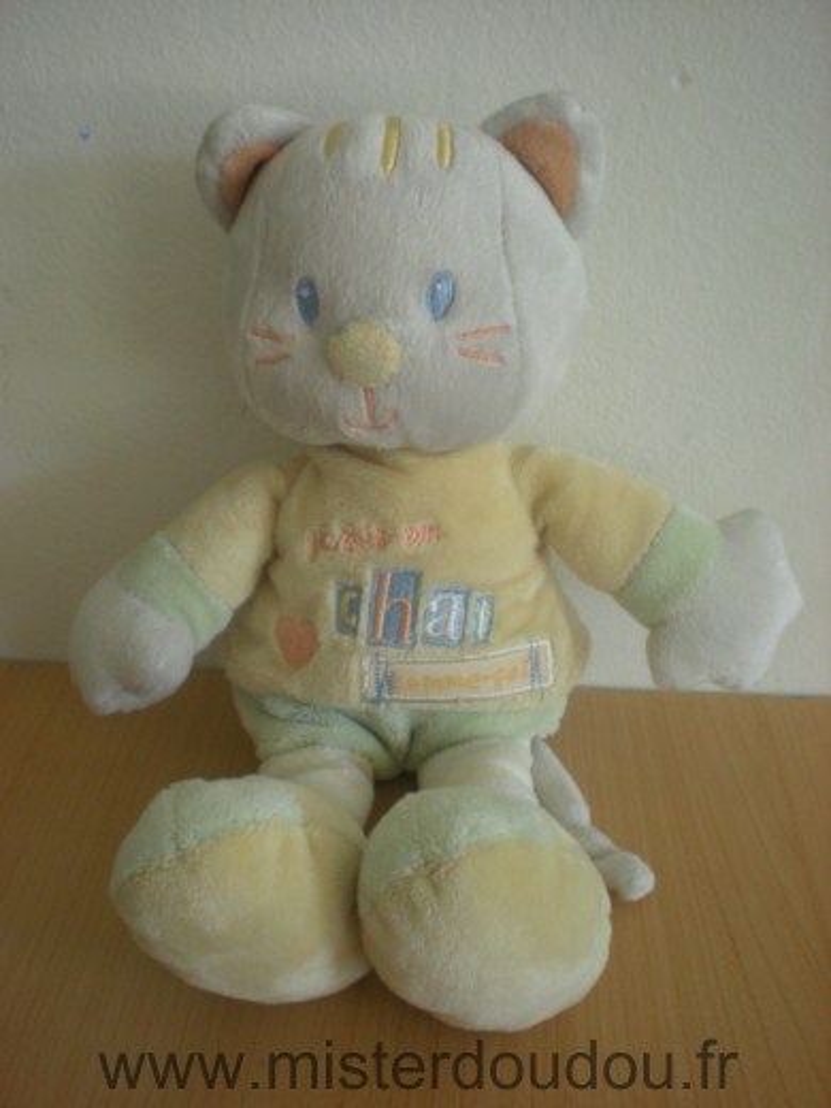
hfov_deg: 37.7
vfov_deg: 49.0
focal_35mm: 38
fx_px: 1216
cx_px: 416
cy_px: 554
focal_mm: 6.3
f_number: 3.1
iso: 200
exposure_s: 1/47.7
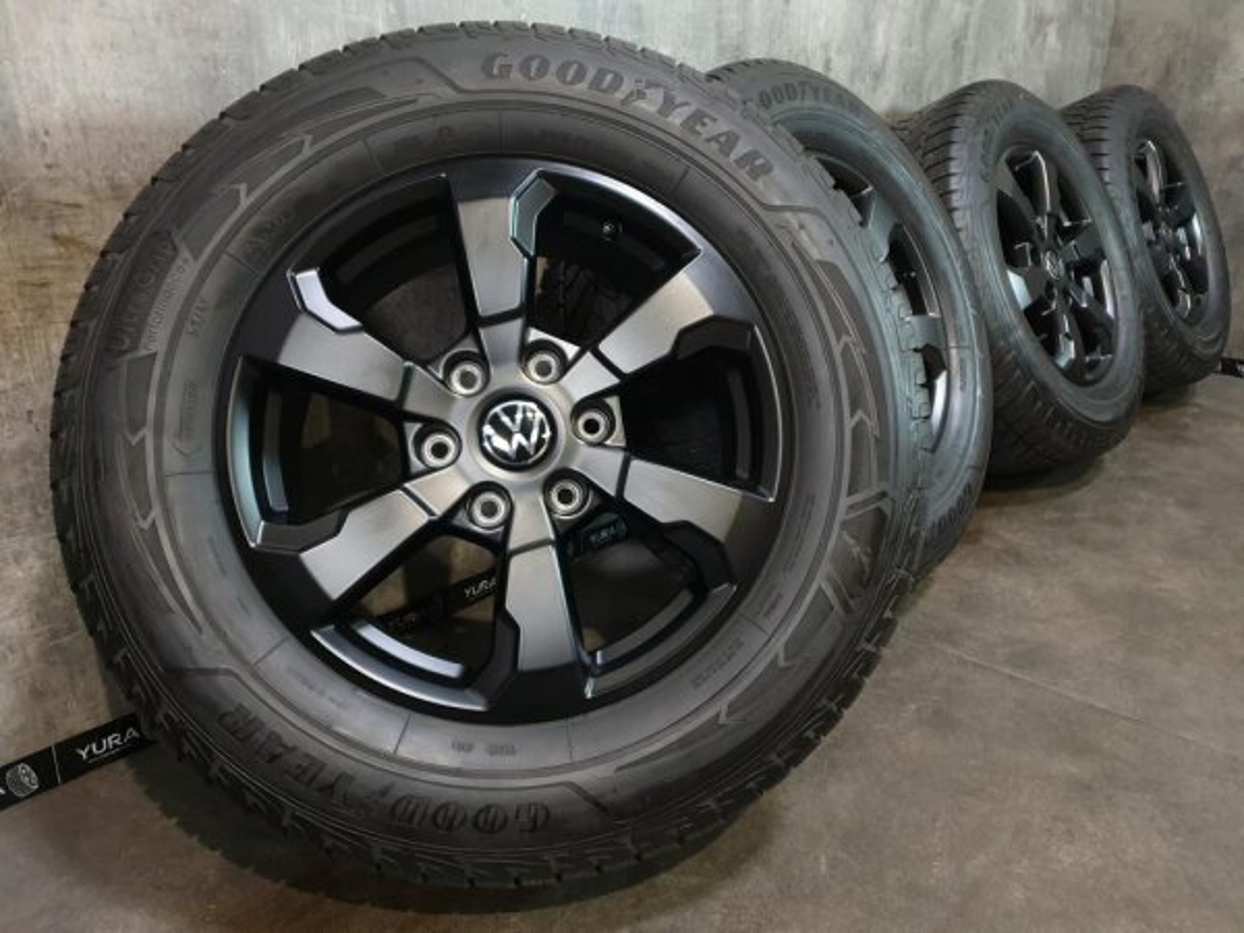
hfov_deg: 67.3
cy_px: 466
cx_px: 622
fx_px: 934
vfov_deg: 53.1
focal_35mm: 26
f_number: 1.5
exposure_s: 1/25
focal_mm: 4.3
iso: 320
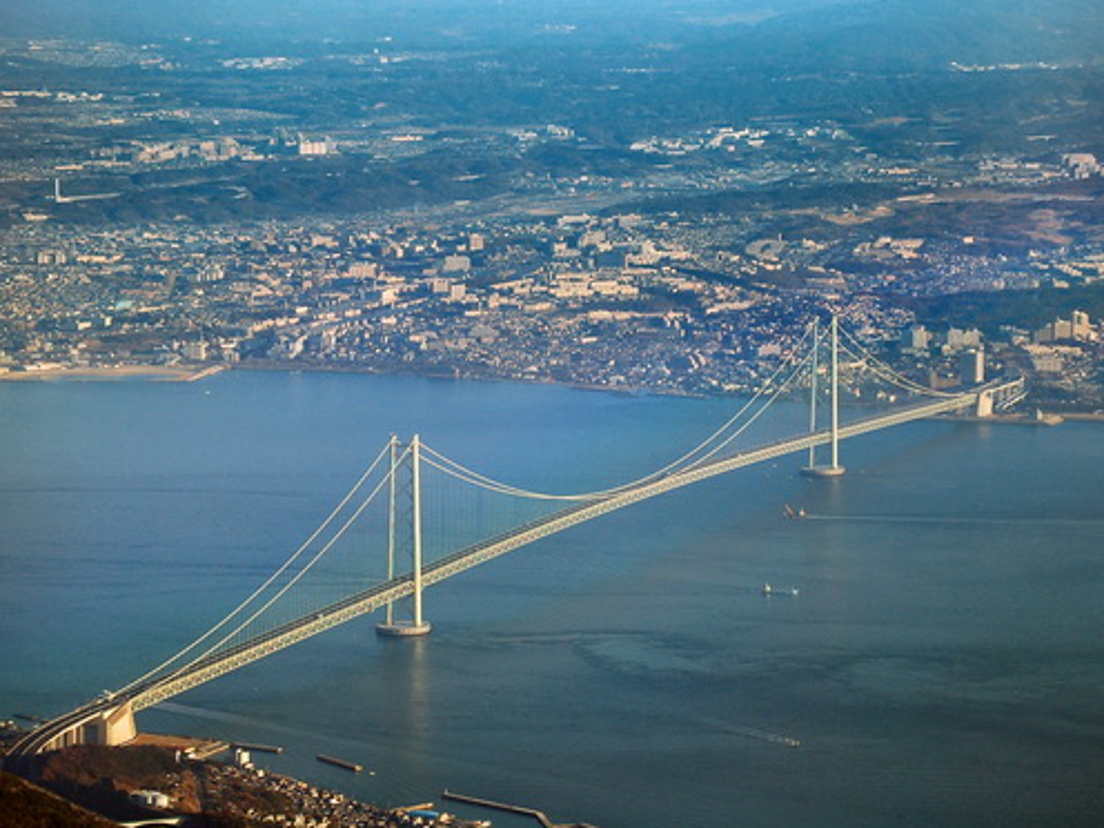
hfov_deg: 14.1
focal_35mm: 140
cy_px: 412
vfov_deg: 10.6
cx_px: 589
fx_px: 4451
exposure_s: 1/640
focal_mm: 85
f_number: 6.3
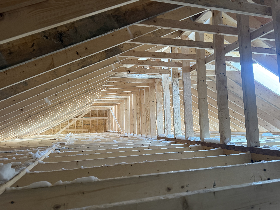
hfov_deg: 71.6
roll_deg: +2.0
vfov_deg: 56.8
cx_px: 140
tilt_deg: +6.5
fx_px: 194
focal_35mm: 24
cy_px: 105
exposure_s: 1/60
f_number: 1.78
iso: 250
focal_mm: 6.76
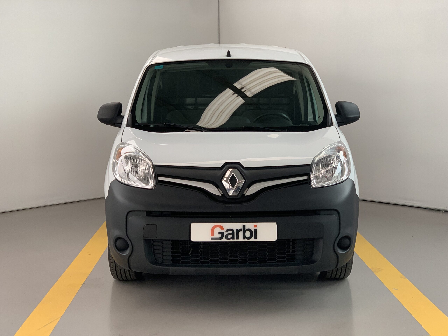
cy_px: 168
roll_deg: +0.0
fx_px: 673
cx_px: 224
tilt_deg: -6.0
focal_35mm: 52
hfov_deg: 36.8
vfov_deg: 28.0
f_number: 2.4
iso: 100
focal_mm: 6
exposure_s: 1/122
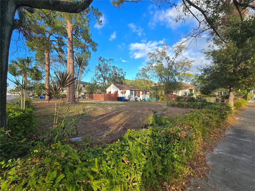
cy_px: 96
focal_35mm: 13
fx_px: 96
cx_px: 128
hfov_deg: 106.2
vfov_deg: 89.9
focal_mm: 2.2
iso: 50
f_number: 2.2
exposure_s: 1/617
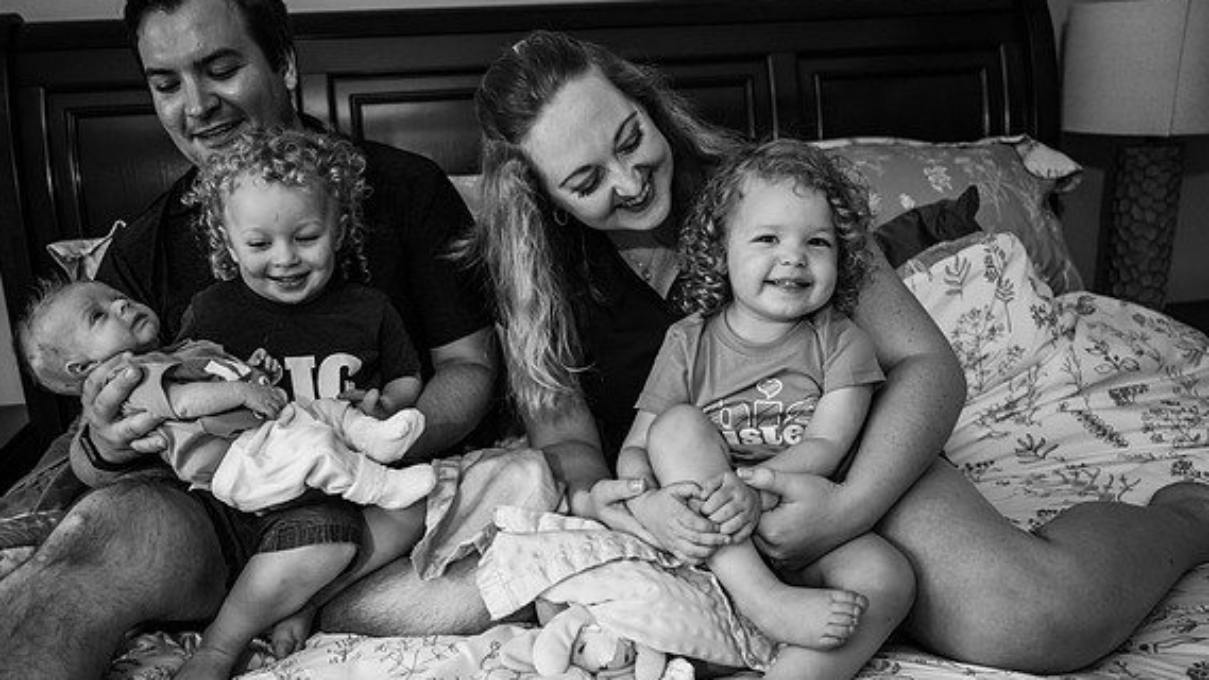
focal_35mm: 31
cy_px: 364
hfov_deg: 62.6
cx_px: 601
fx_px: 994
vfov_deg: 37.8
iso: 1000
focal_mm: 29
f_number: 2.8
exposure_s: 1/250
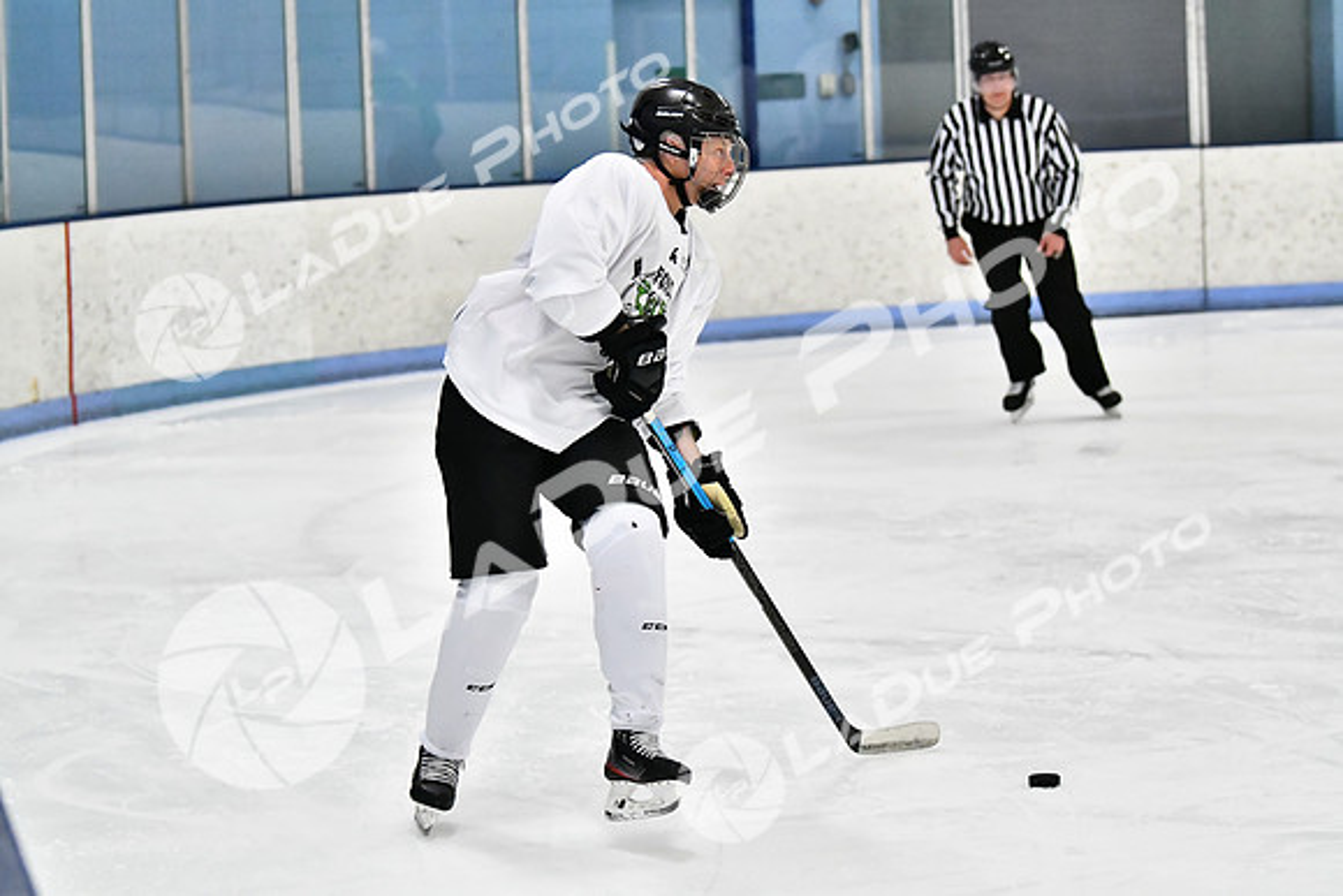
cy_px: 448
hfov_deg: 13.4
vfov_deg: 9.0
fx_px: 5709
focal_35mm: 153
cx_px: 672
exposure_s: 1/1600
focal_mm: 102
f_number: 2.8
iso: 6400
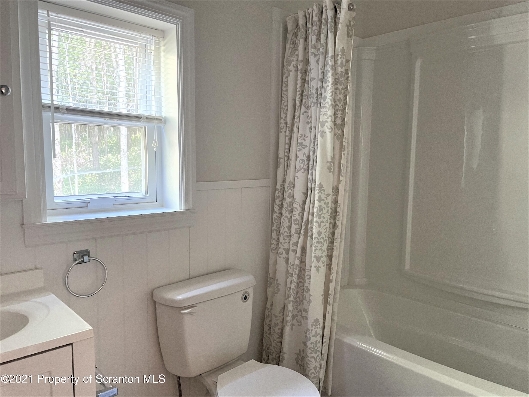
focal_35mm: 26
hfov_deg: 67.3
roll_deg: -0.2
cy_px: 198
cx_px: 264
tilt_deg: -6.6
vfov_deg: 53.1
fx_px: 397
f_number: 1.6
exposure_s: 1/40
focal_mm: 4.2
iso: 400
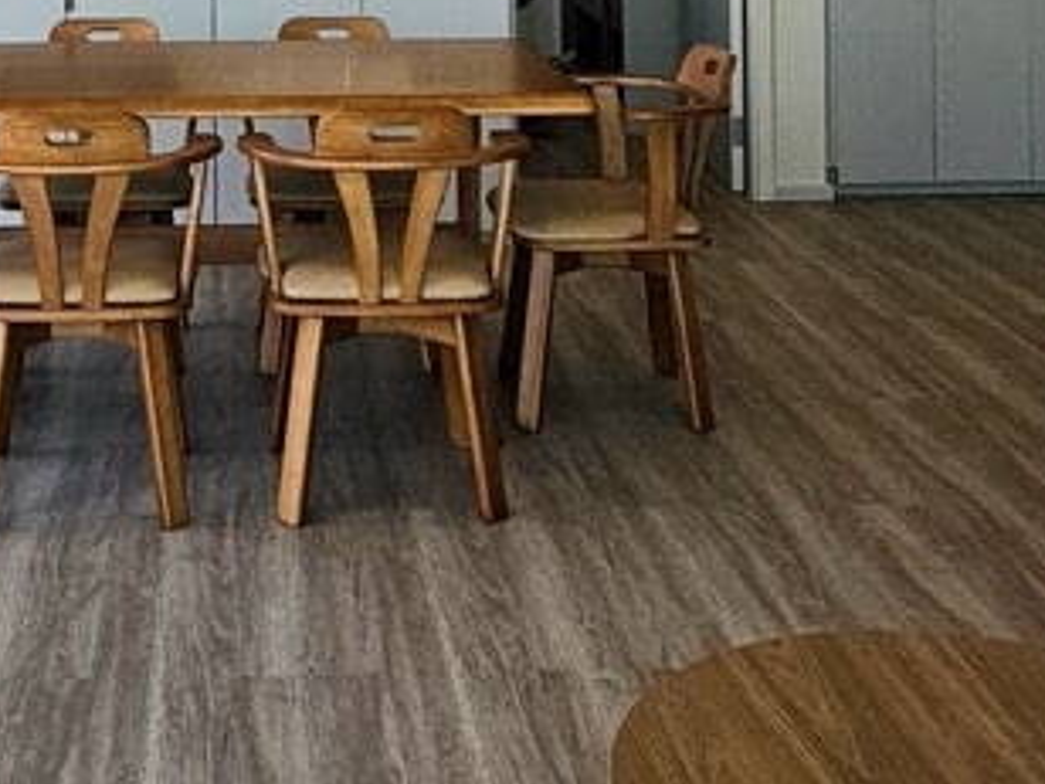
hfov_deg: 34.6
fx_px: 1630
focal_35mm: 54
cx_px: 227
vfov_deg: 24.2
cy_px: -190
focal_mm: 2.2
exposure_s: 1/370
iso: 50
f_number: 2.2
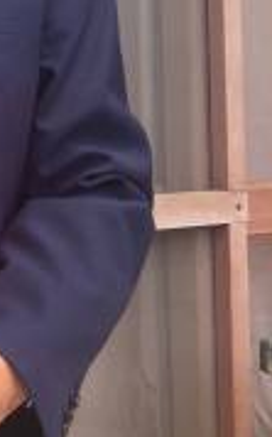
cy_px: -75
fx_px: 1331
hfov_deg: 10.2
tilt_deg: +6.2
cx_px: -380
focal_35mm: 112
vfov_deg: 17.8
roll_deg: -0.9
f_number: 2.2
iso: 32
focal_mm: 4.15
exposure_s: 1/534
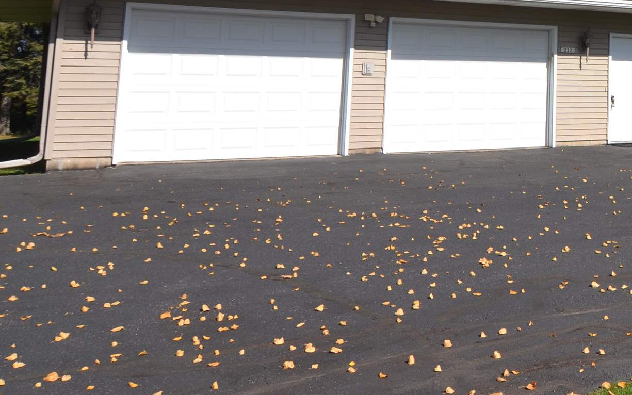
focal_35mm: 46
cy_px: -27
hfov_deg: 36.8
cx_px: 693
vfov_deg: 26.1
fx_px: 792
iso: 100
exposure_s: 1/250
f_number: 8
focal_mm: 12
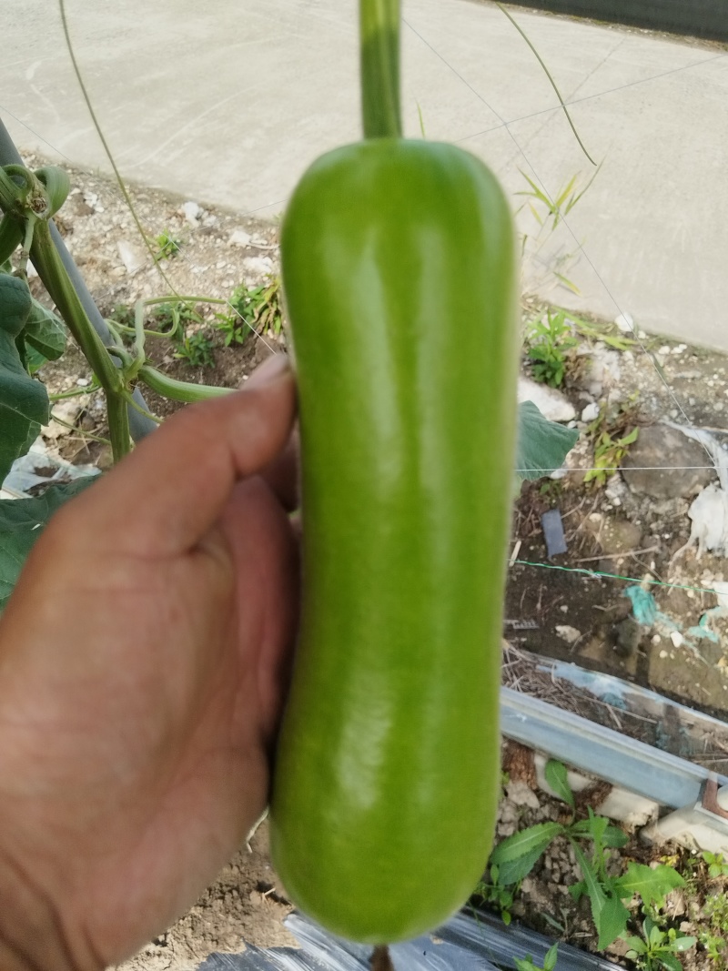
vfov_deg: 67.3
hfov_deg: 53.1
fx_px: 729
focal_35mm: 26
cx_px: 364
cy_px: 486
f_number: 1.9
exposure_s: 1/936
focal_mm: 4.95
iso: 100
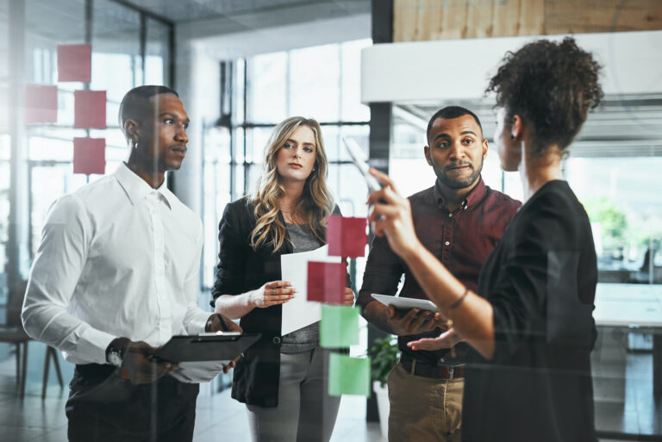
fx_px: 920
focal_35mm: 50
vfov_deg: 27.0
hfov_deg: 39.6
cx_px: 331
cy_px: 221
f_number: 2
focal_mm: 50
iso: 200
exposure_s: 1/160
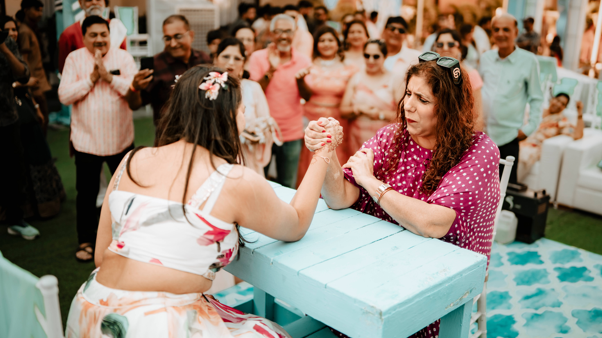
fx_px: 591
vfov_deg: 32.0
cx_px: 300
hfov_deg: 54.0
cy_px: 162
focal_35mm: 37
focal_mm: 35
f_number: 1.4
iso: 160
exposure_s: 1/1000
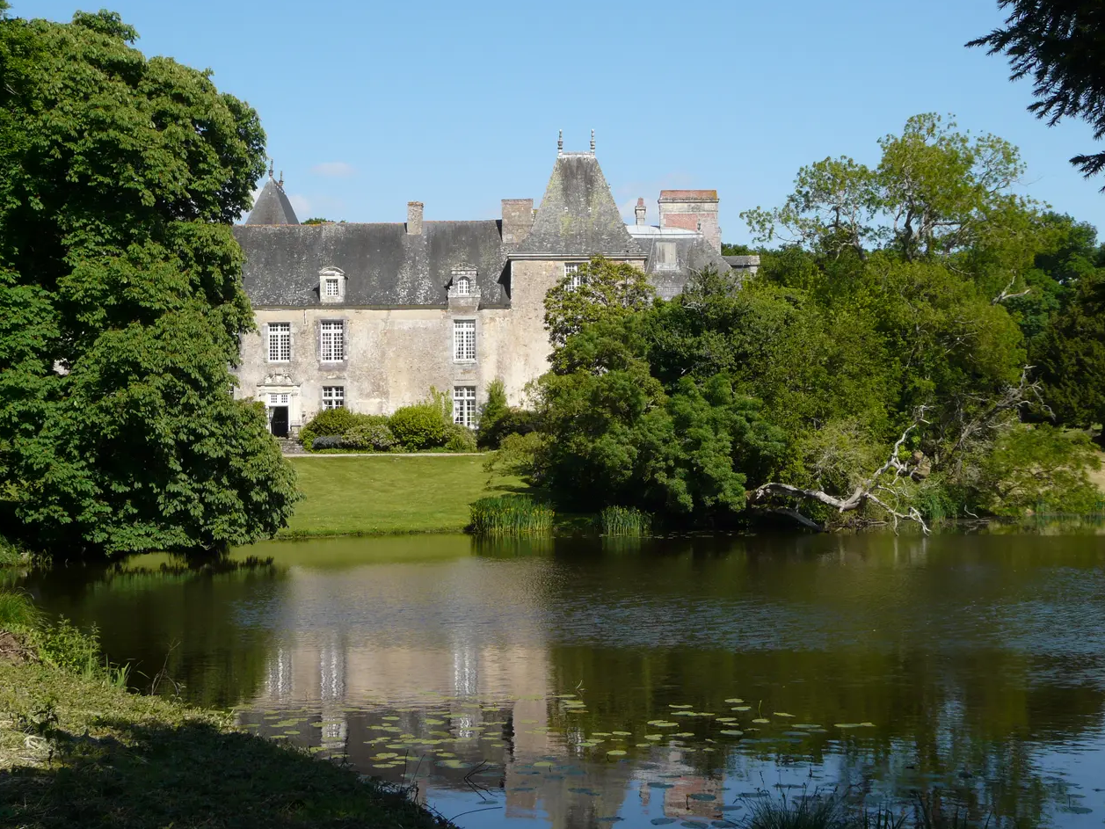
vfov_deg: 26.1
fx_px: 1788
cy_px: 411
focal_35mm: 56
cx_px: 553
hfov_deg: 34.3
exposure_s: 1/1000
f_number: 3.6
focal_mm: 9
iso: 100
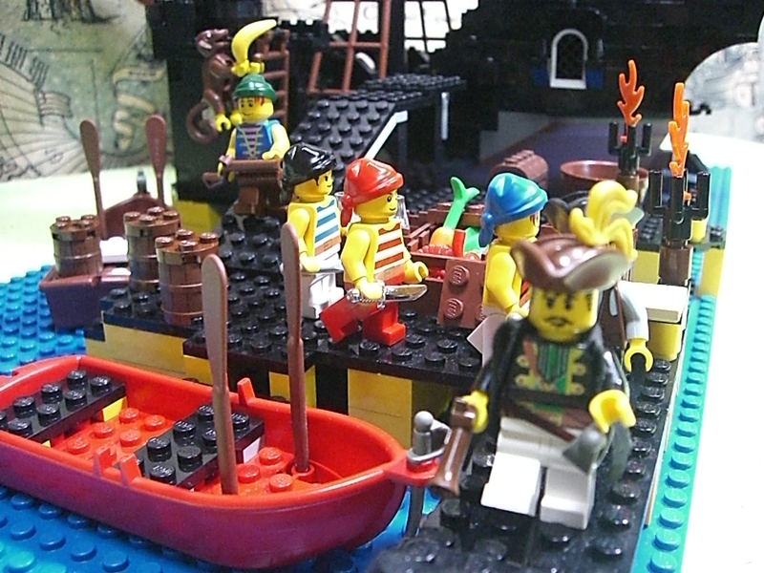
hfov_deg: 49.0
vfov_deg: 37.7
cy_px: 286
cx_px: 382
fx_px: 839
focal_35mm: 38
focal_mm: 6.2
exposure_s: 1/30
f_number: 2.7
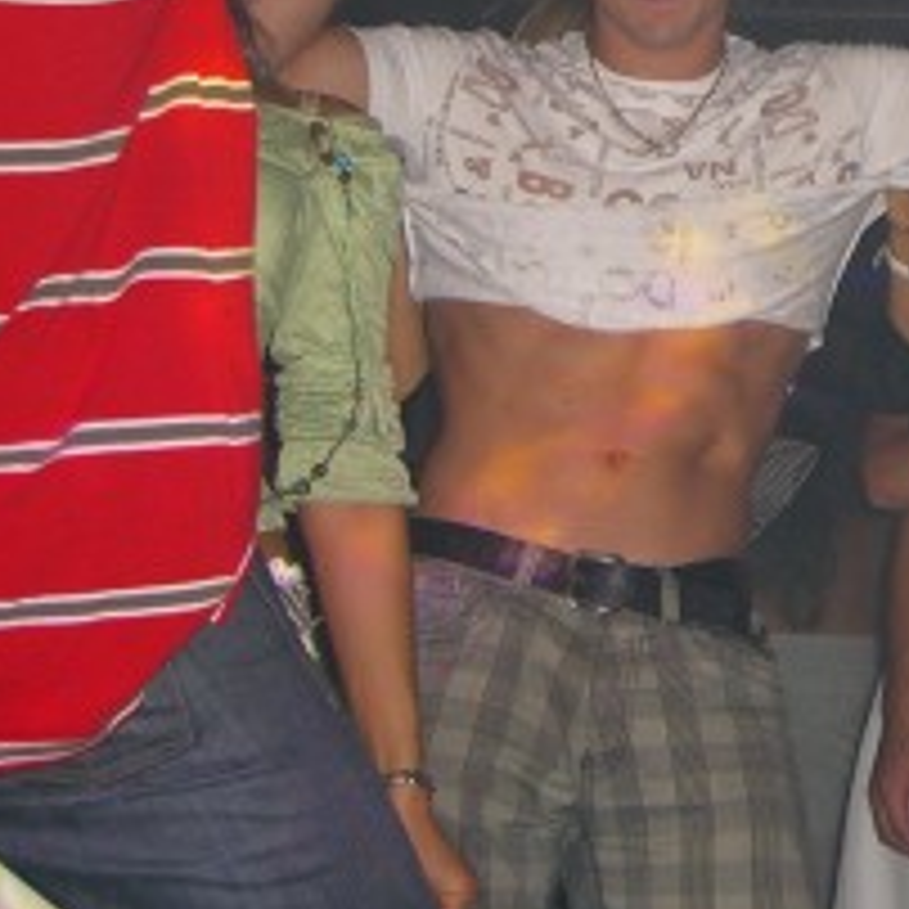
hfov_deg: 16.6
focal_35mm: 100
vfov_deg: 17.0
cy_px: 18
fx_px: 2971
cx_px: 1107
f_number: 2.8
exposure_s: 1/60
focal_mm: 7.9
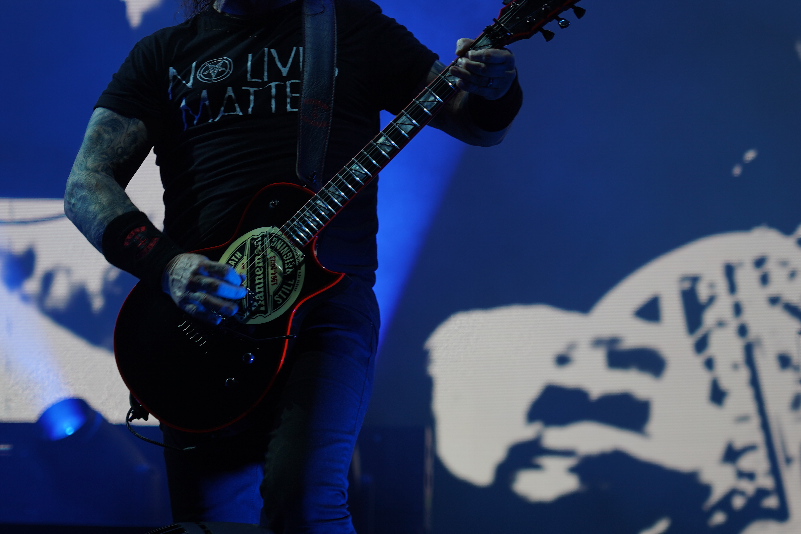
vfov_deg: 10.3
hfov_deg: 15.4
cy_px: 182
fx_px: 2959
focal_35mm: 133
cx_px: 334
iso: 100
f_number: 4.5
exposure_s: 1/125
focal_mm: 86
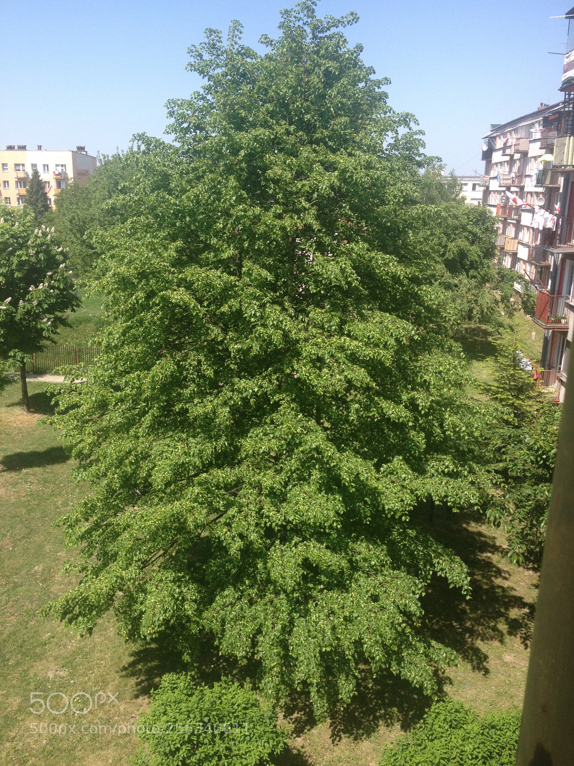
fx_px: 774
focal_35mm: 35
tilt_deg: -16.2
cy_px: 383
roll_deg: -0.1
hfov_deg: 40.7
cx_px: 287
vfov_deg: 52.6
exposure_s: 1/876
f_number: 2.4
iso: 50
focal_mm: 4.28
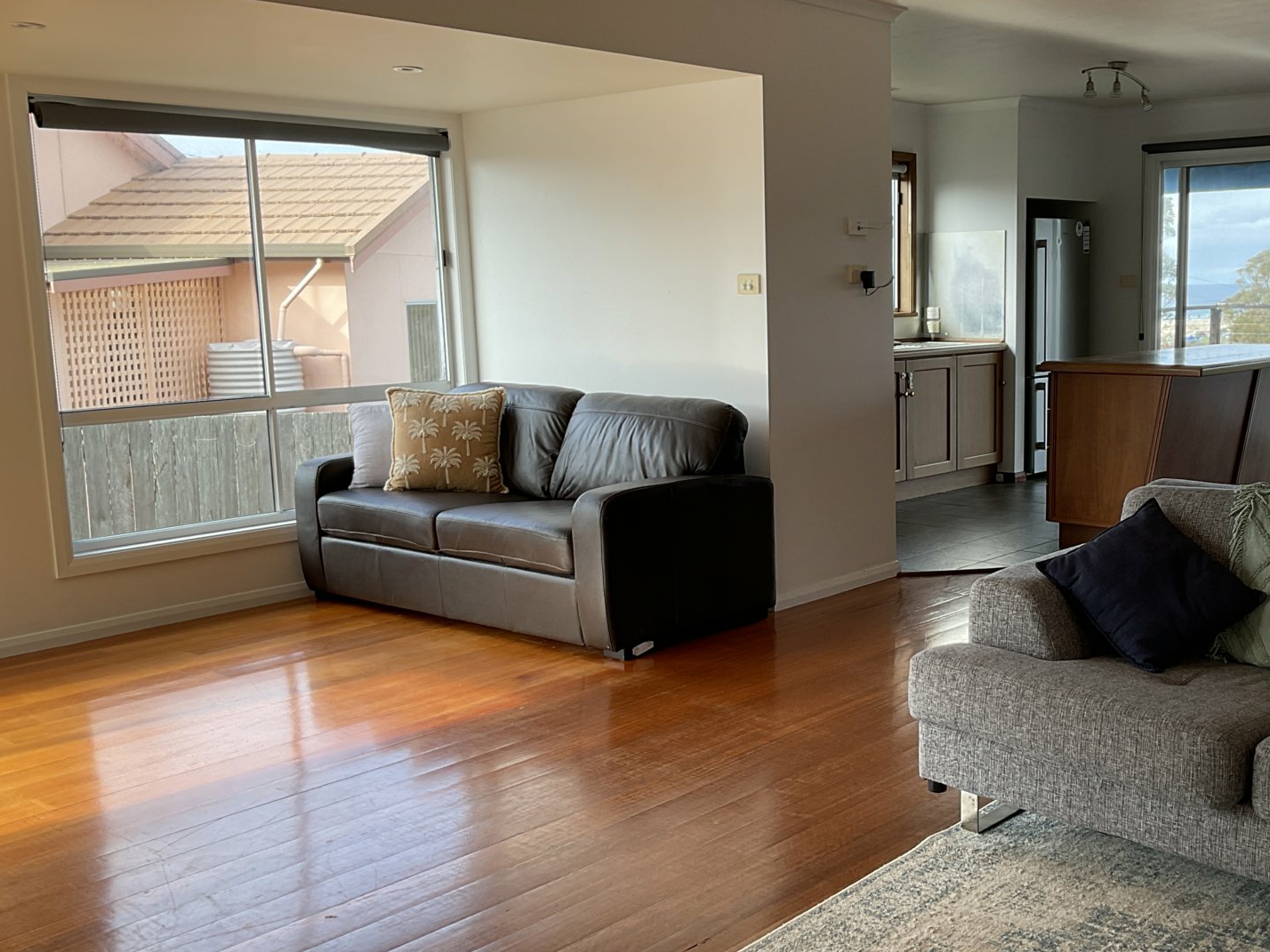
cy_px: 505
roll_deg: +0.5
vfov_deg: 36.8
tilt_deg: -9.0
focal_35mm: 39
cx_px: 851
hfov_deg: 47.1
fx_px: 1431
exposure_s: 1/124
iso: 16
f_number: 1.8
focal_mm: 3
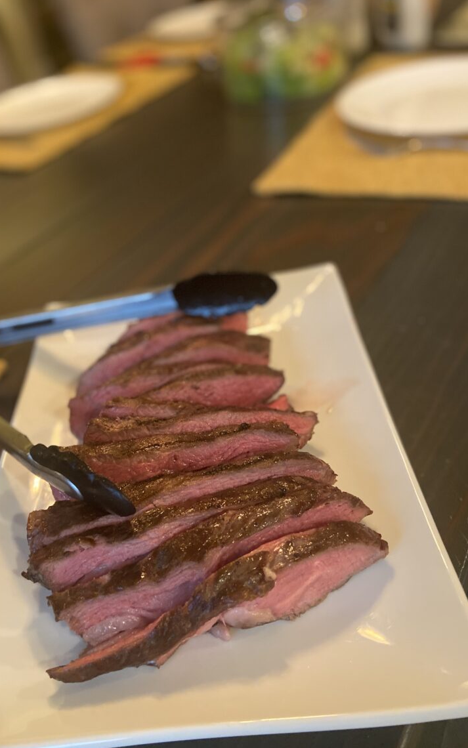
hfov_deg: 42.9
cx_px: 186
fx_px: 592
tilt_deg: -38.9
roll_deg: +13.3
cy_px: 391
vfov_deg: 64.6
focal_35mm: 29
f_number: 1.8
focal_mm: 4.25
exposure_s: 1/40
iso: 500
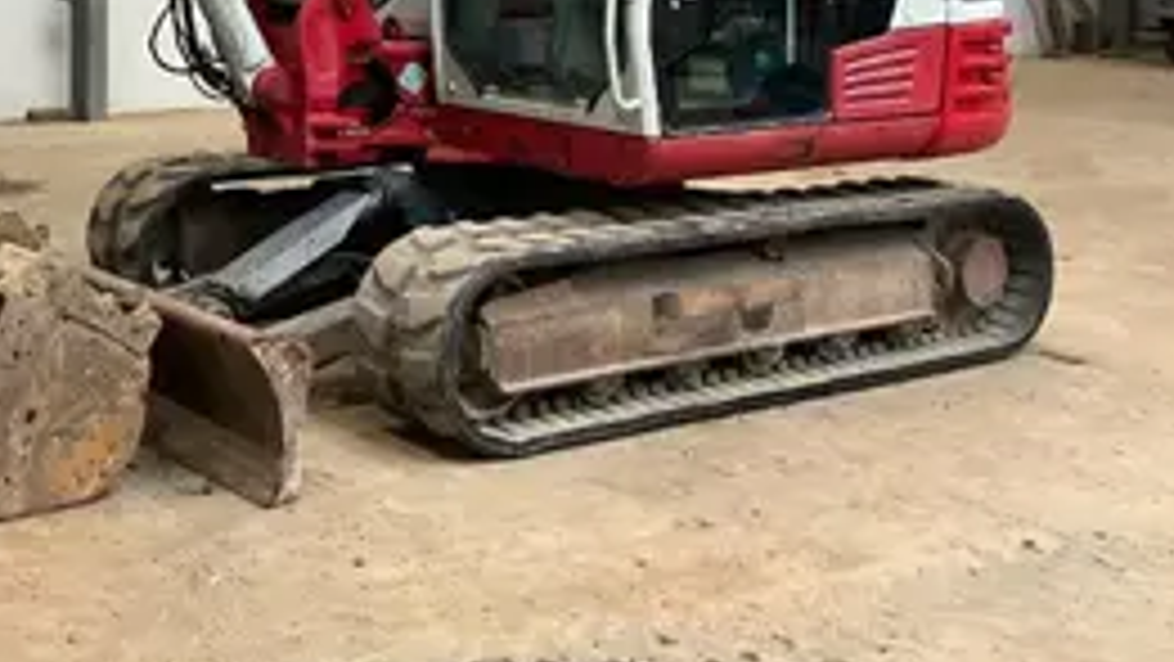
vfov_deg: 19.7
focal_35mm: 58
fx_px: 1806
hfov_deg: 34.2
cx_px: 139
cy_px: -99
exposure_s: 1/60
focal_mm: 3
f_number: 1.8
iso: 125
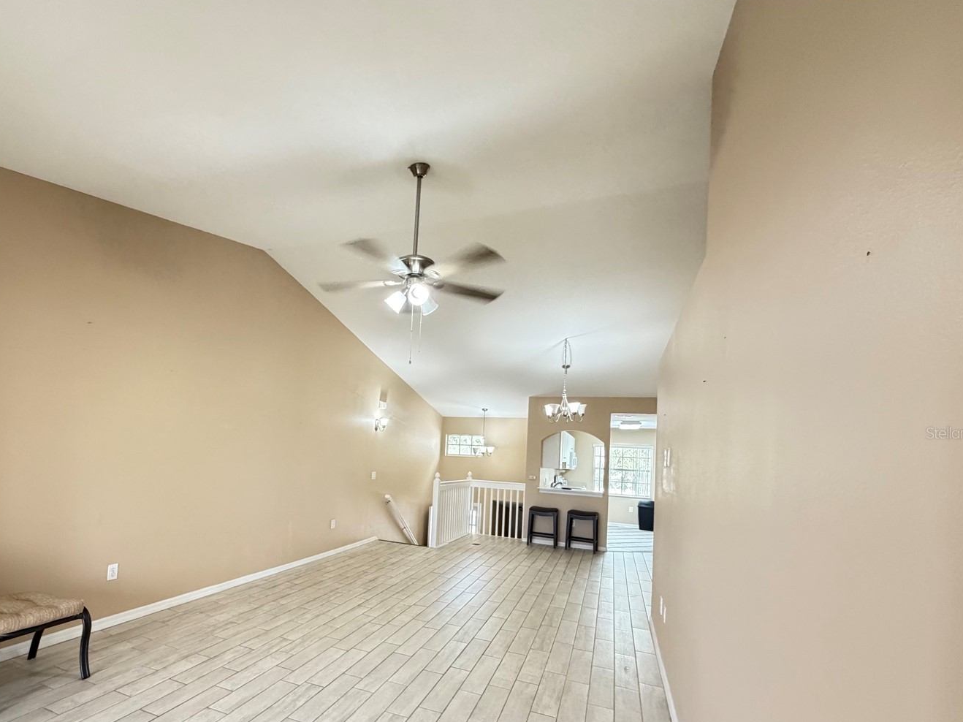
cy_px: 433
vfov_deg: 73.9
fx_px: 473
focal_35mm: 17
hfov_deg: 90.4
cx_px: 411
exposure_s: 1/60
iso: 500
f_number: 2.2
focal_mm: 2.22
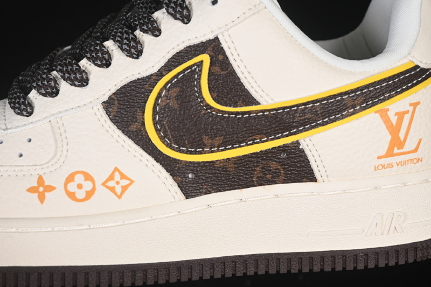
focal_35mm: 75
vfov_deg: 18.2
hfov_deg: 27.0
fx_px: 898
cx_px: 216
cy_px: 144
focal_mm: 50
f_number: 7.1
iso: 160
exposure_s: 1/80
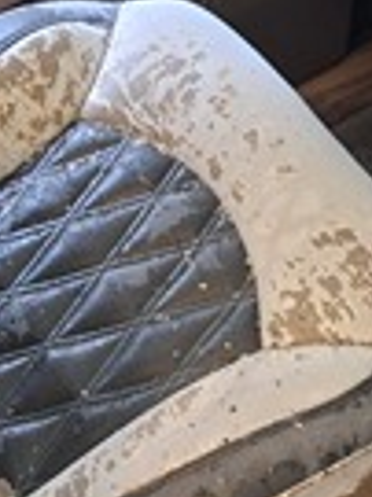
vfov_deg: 25.8
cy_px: 405
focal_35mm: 74
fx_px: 1062
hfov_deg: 19.9
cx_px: 195
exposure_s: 1/30
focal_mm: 4.69
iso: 250
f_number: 1.8
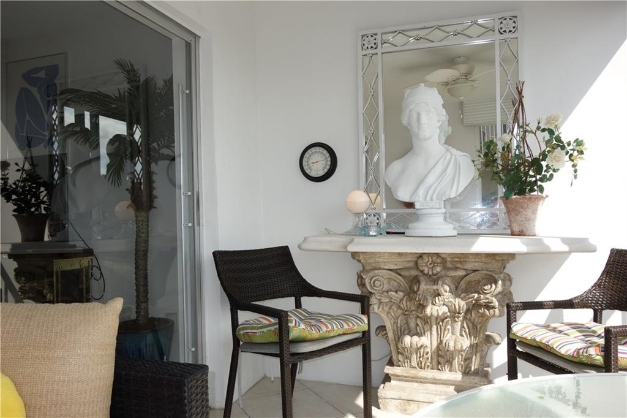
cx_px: 314
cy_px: 209
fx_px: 487
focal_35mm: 28
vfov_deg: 46.4
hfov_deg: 65.5
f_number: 5.6
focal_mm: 10.4
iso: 125
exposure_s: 1/200
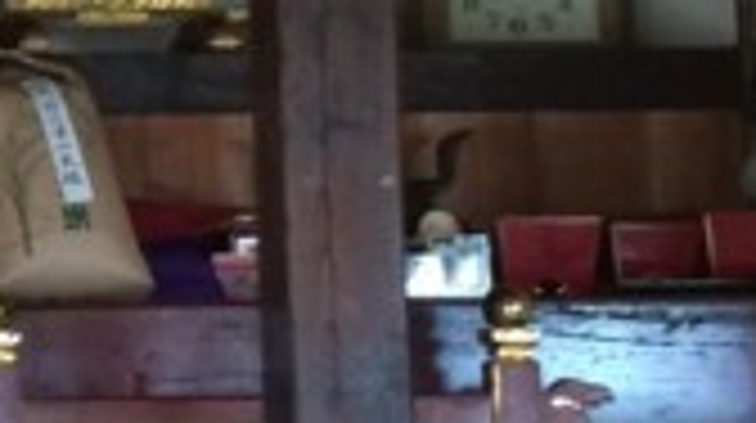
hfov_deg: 10.4
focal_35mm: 193
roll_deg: +1.5
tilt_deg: +1.4
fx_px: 3864
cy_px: -40
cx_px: -666
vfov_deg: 6.2
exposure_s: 1/30
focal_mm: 4.15
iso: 125
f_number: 2.2
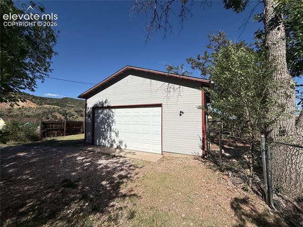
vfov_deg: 85.6
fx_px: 122
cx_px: 152
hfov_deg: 102.1
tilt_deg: +2.4
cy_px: 114
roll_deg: -0.3
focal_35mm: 14
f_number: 2.2
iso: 50
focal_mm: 2.22
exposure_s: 1/6173
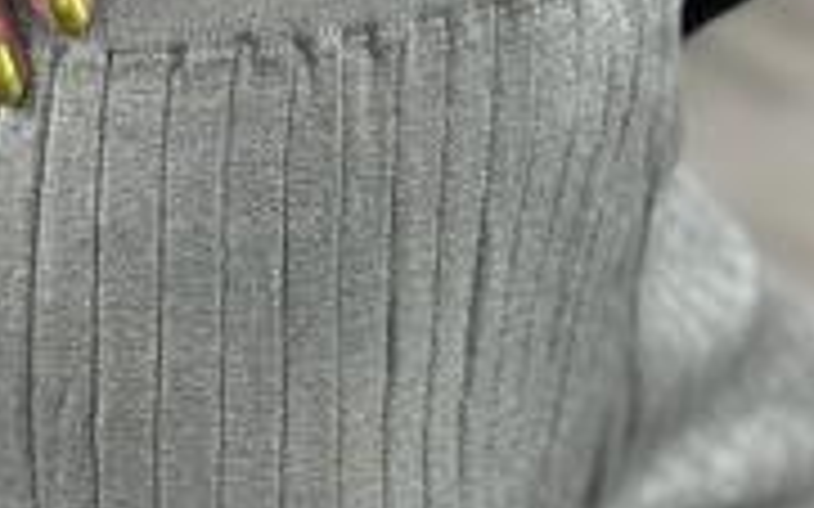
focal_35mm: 116
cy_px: 371
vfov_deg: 11.3
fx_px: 2573
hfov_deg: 17.9
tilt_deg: -54.5
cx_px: 297
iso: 160
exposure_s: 1/100
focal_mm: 6.86
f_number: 1.78
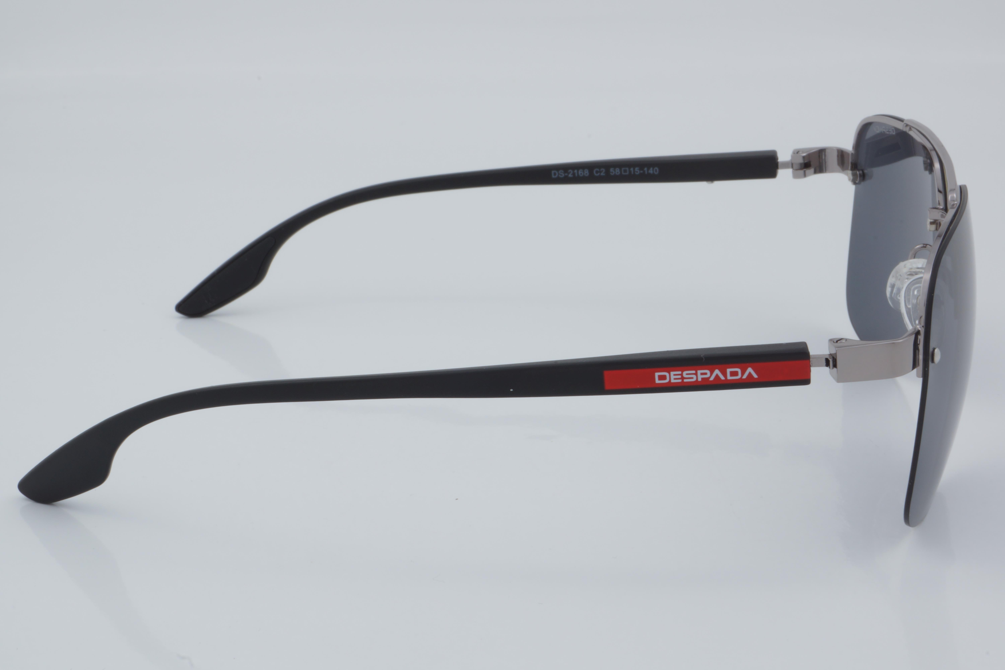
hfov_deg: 27.0
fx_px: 2094
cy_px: 335
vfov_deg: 18.2
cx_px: 502
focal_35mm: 75
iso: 100
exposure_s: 1/4
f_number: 32
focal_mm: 50
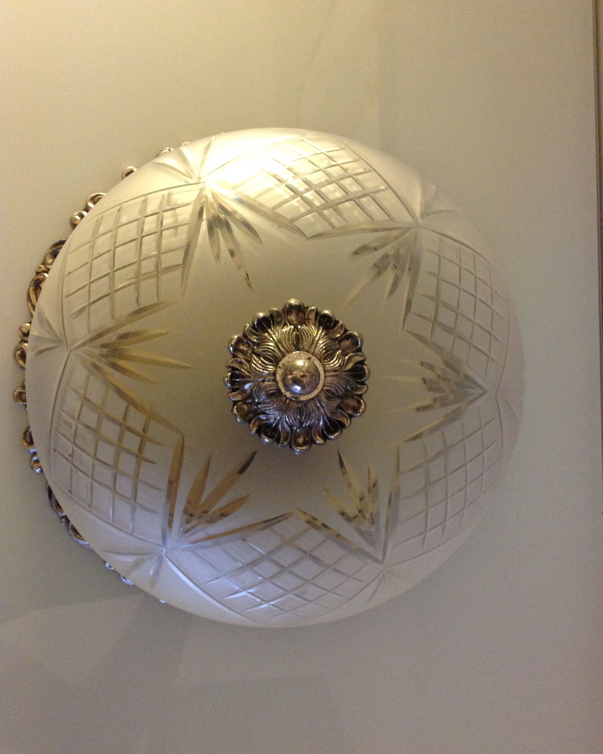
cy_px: 381
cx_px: 305
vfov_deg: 49.1
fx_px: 825
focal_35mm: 37
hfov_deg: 40.1
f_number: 2.4
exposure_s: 1/15
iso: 250
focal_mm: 4.28
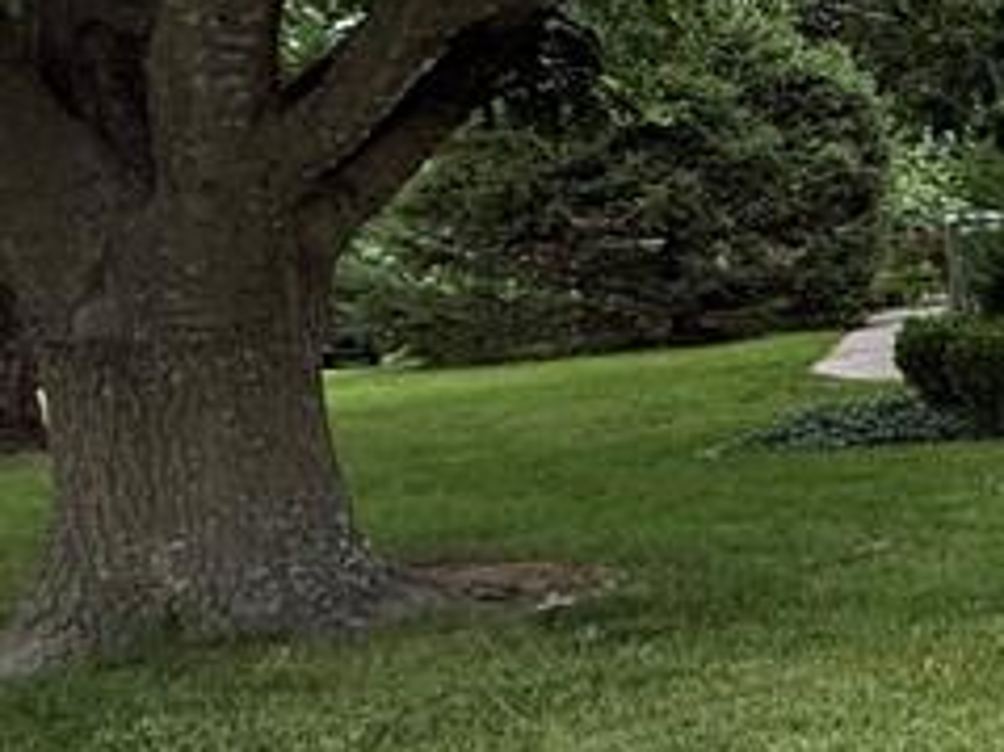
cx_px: 2050
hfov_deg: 18.7
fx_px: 1739
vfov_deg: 24.2
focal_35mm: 60
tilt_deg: -3.8
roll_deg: +1.6
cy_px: 227
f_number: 2.2
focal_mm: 2.22
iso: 100
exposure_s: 1/99
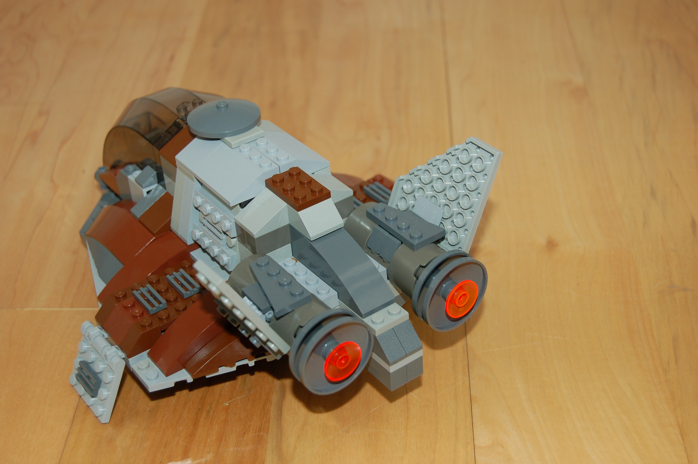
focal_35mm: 57
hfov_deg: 35.1
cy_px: 232
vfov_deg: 23.7
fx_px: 1104
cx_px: 349
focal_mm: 38
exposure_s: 1/60
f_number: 4.8
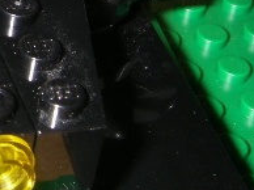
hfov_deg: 11.6
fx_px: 1187
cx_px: -157
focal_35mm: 162
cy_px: -59
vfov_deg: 9.0
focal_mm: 8.1
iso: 80
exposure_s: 1/50
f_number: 7
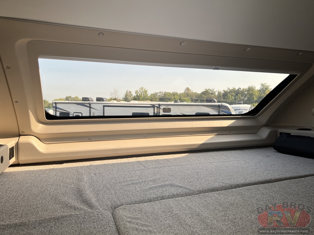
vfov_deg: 53.1
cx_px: 157
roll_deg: -1.7
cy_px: 118
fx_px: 236
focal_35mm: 26
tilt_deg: -2.7
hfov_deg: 67.3
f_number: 1.5
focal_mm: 5.7
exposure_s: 1/448
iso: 50
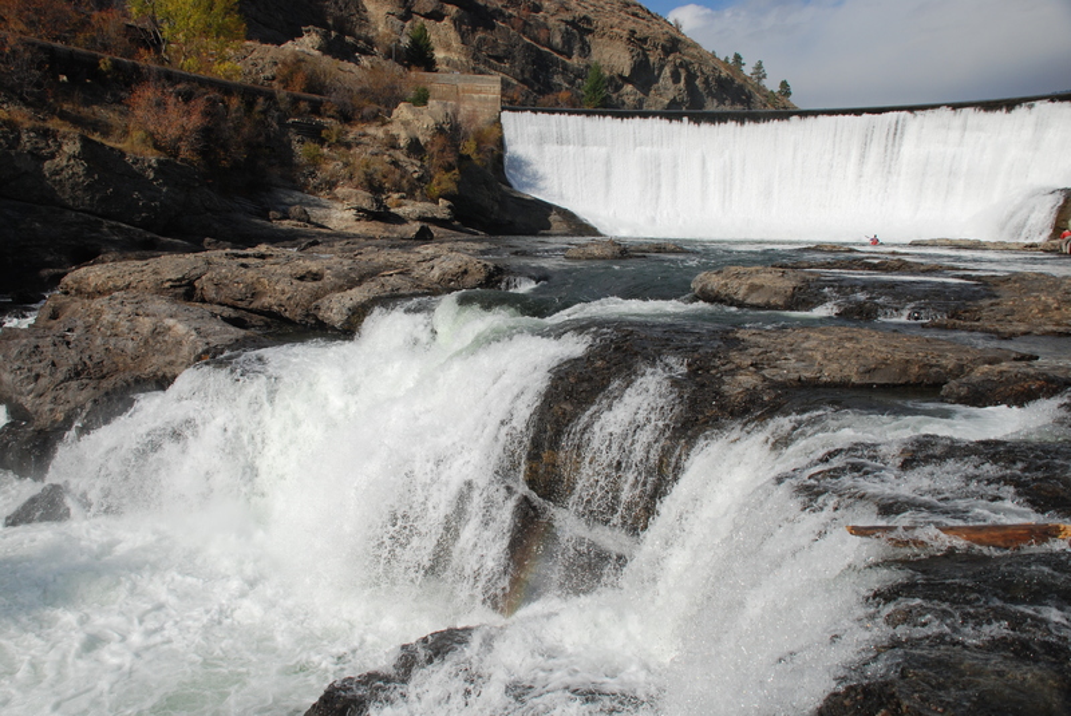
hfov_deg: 61.9
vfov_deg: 43.7
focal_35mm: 30
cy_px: 358
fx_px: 893
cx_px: 536
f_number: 6.3
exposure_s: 1/1250
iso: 200
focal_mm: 20
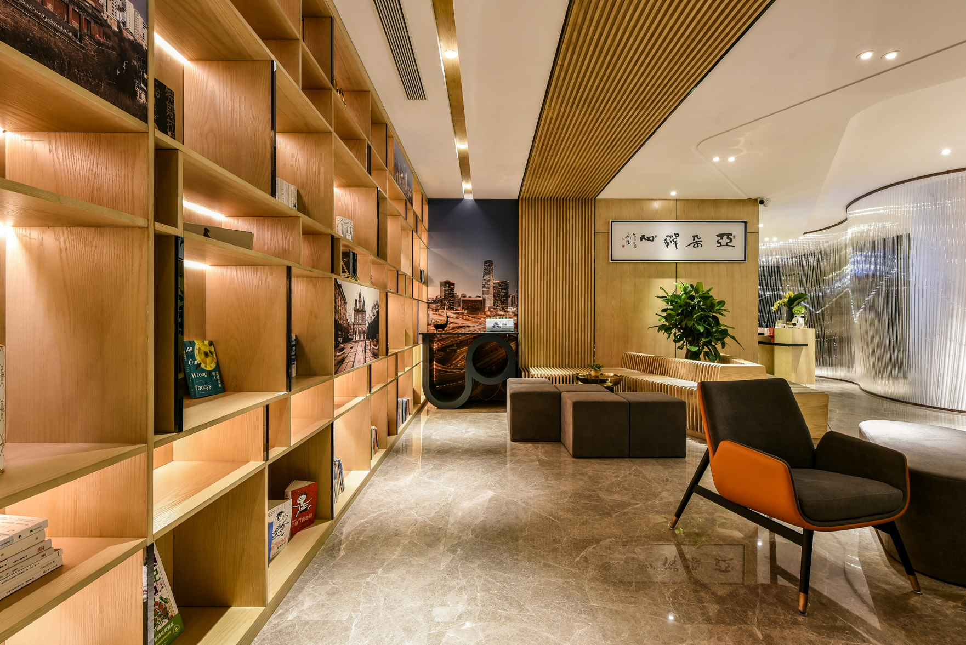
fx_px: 430
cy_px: 322
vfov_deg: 73.8
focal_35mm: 16
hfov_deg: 96.7
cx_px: 483
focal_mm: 16
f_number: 11
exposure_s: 1/1.3
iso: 320
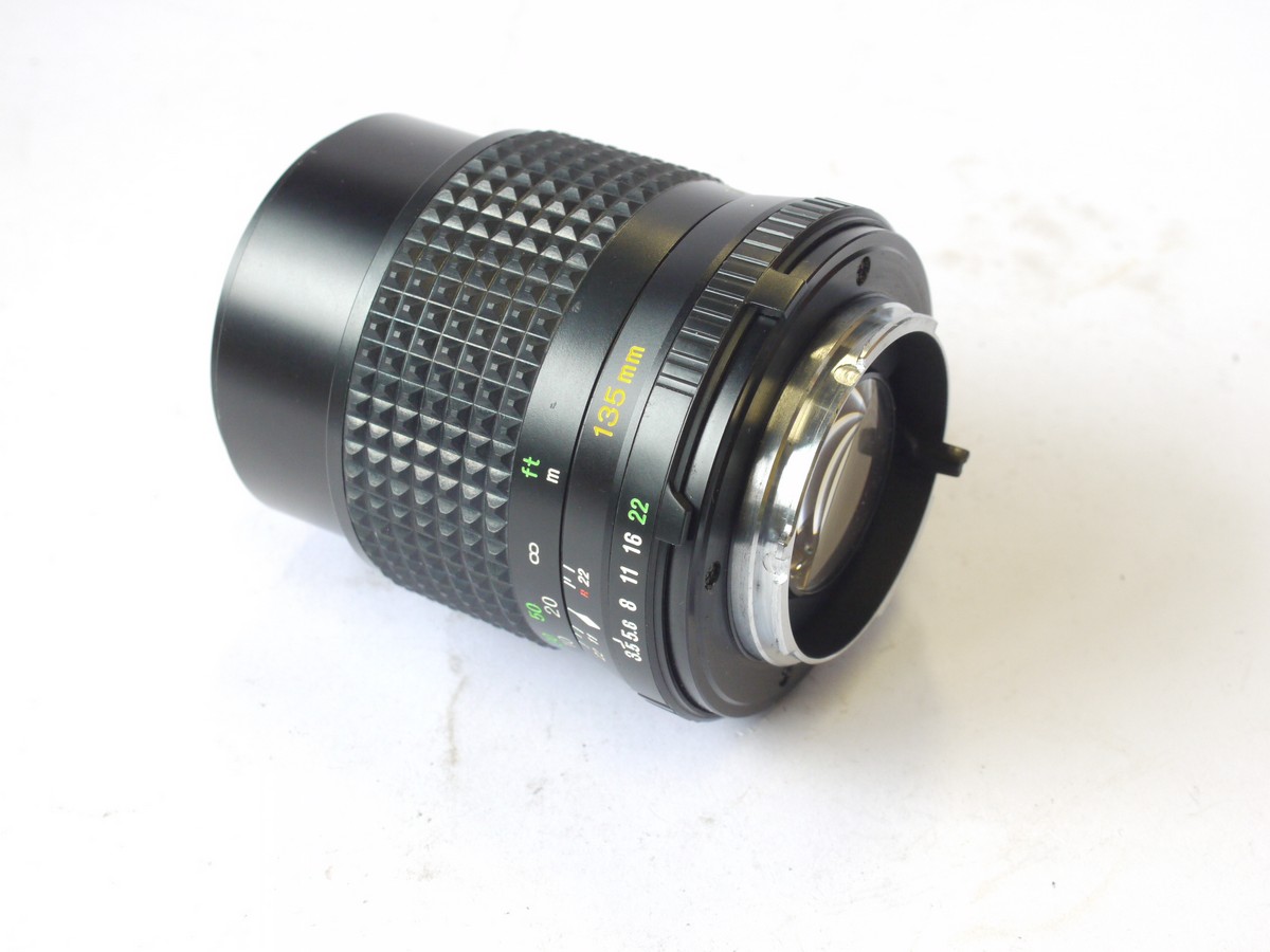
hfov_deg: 32.2
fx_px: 2201
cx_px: 635
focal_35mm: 60
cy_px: 476
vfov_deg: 24.4
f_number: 9
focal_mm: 30
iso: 800
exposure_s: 1/50
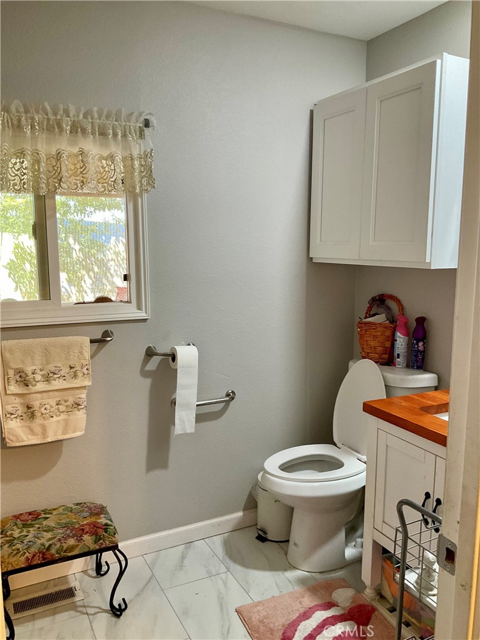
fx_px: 536
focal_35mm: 29
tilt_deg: -7.5
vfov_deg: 61.7
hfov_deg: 48.2
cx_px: 240
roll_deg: +0.1
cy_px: 320
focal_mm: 3
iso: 100
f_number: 1.8
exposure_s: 1/60
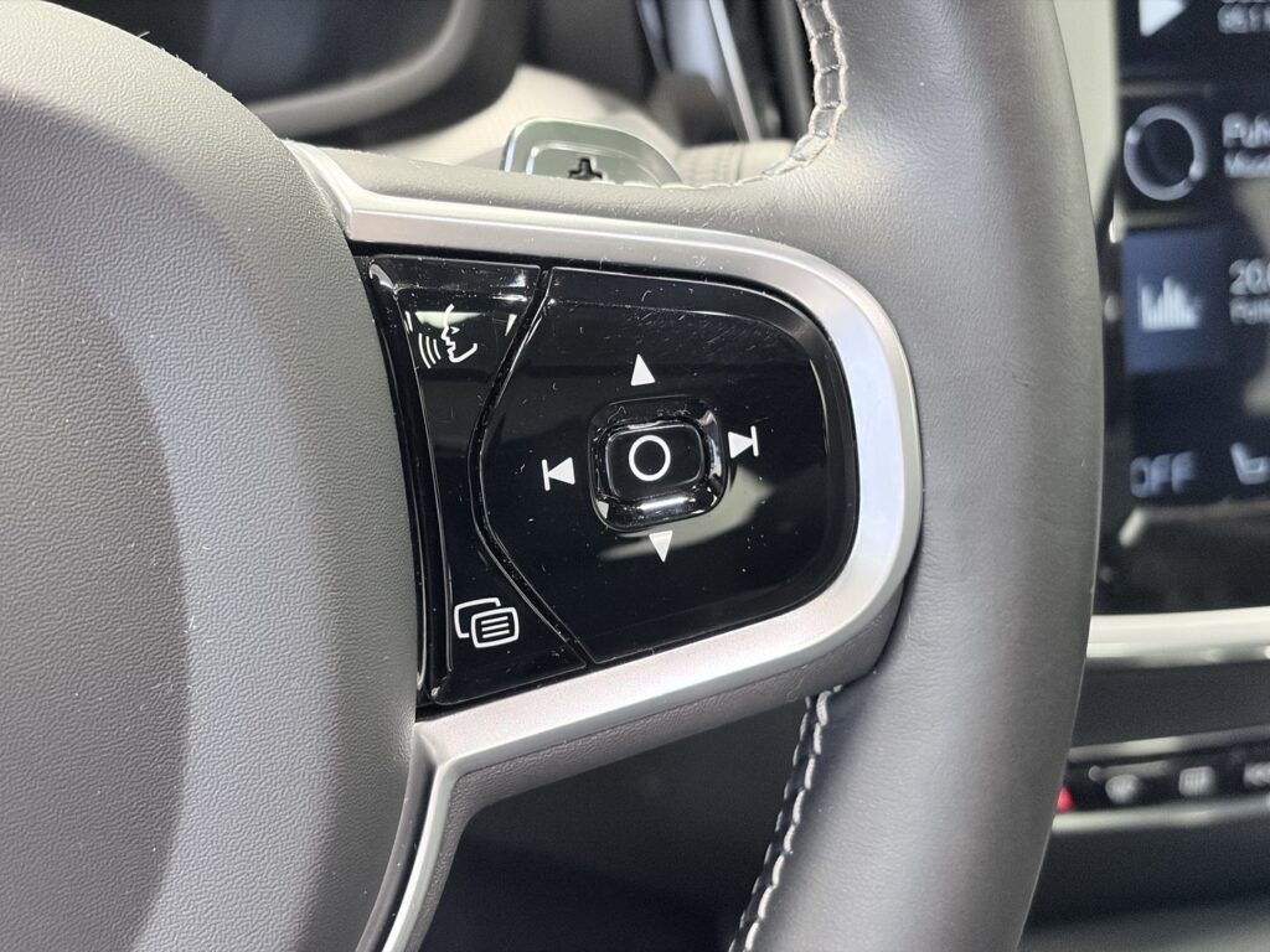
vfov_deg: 28.0
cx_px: 635
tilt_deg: -26.0
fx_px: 1908
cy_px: 476
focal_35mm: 52
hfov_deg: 36.8
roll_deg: -3.2
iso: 320
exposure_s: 1/25
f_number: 1.6
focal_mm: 5.96
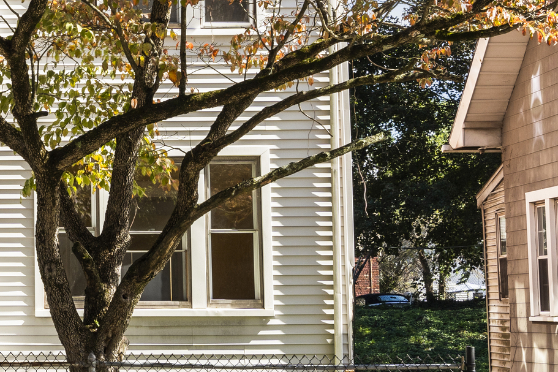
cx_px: -43
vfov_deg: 11.5
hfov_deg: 16.8
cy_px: 31
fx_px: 1829
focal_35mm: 118
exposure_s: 1/25
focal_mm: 35
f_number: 9
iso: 200
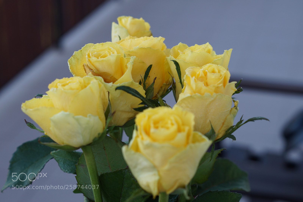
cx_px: 152
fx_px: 631
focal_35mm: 75
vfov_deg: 18.2
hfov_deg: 27.0
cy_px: 101
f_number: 4
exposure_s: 1/80
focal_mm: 50
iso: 125
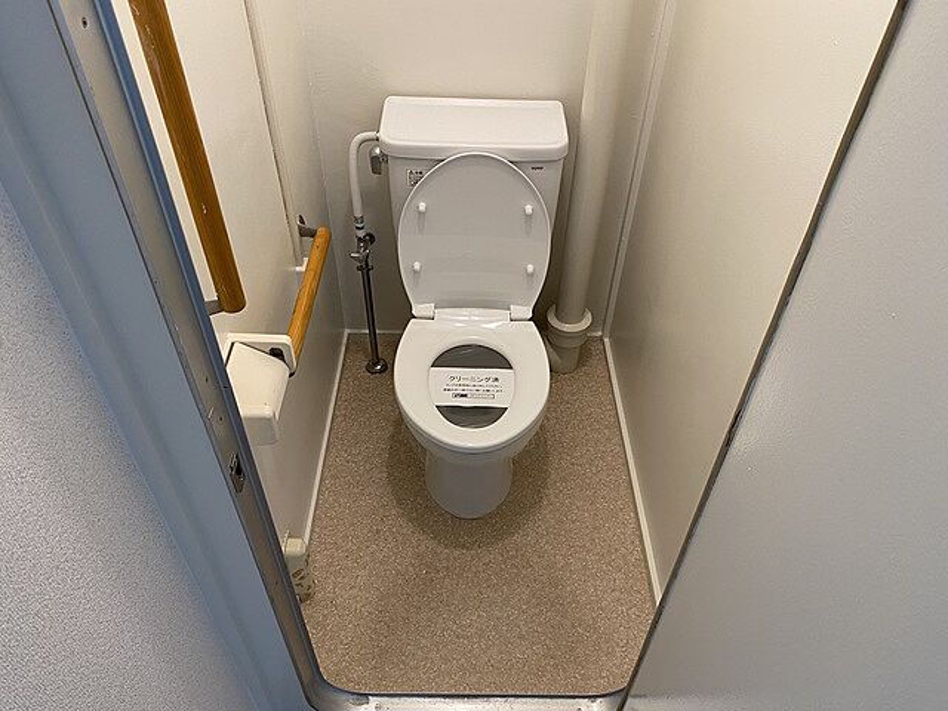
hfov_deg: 67.3
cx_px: 474
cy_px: 356
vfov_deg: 53.1
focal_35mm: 26
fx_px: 712
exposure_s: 1/60
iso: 125
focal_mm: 4.25
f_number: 1.8
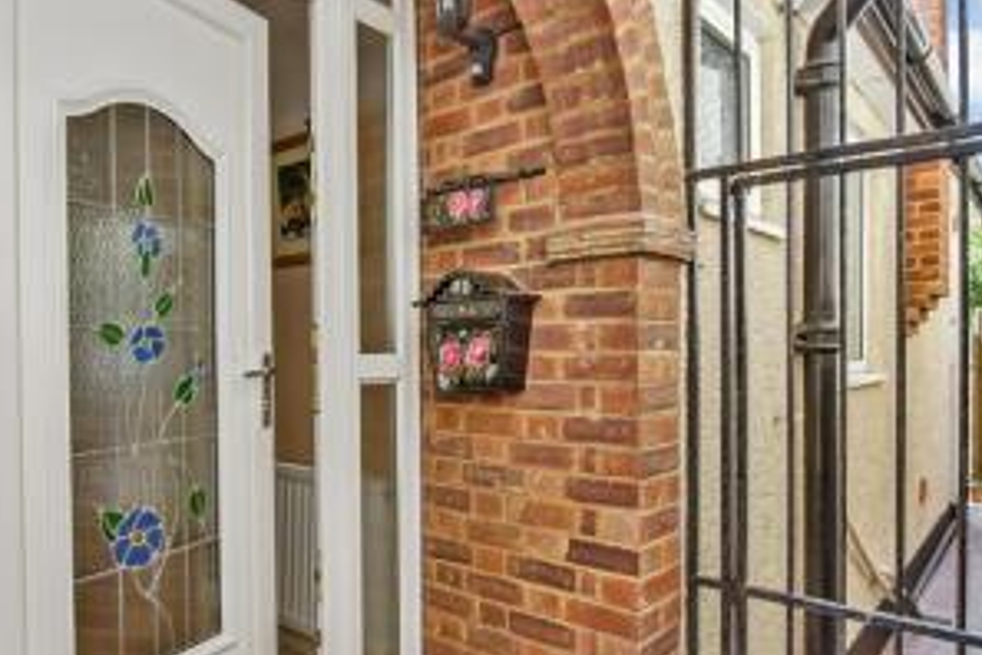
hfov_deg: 73.7
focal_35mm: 24
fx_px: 655
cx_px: 481
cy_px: 359
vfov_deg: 53.0
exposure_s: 1/125
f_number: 5.6
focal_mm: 10
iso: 250
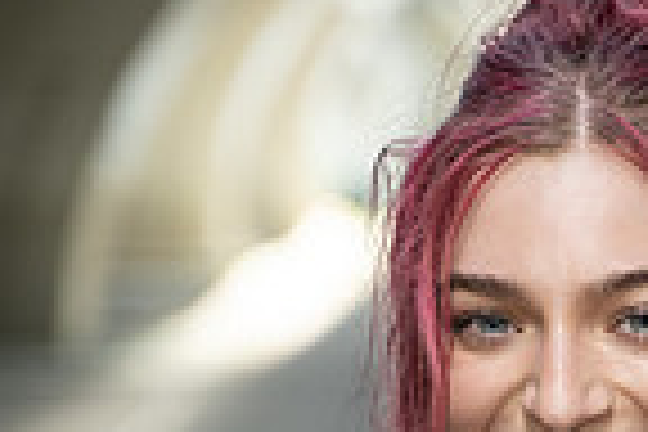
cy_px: 700
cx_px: 900
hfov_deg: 6.7
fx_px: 5436
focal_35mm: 302
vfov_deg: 4.5
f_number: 2.8
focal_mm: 75
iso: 400
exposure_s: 1/500
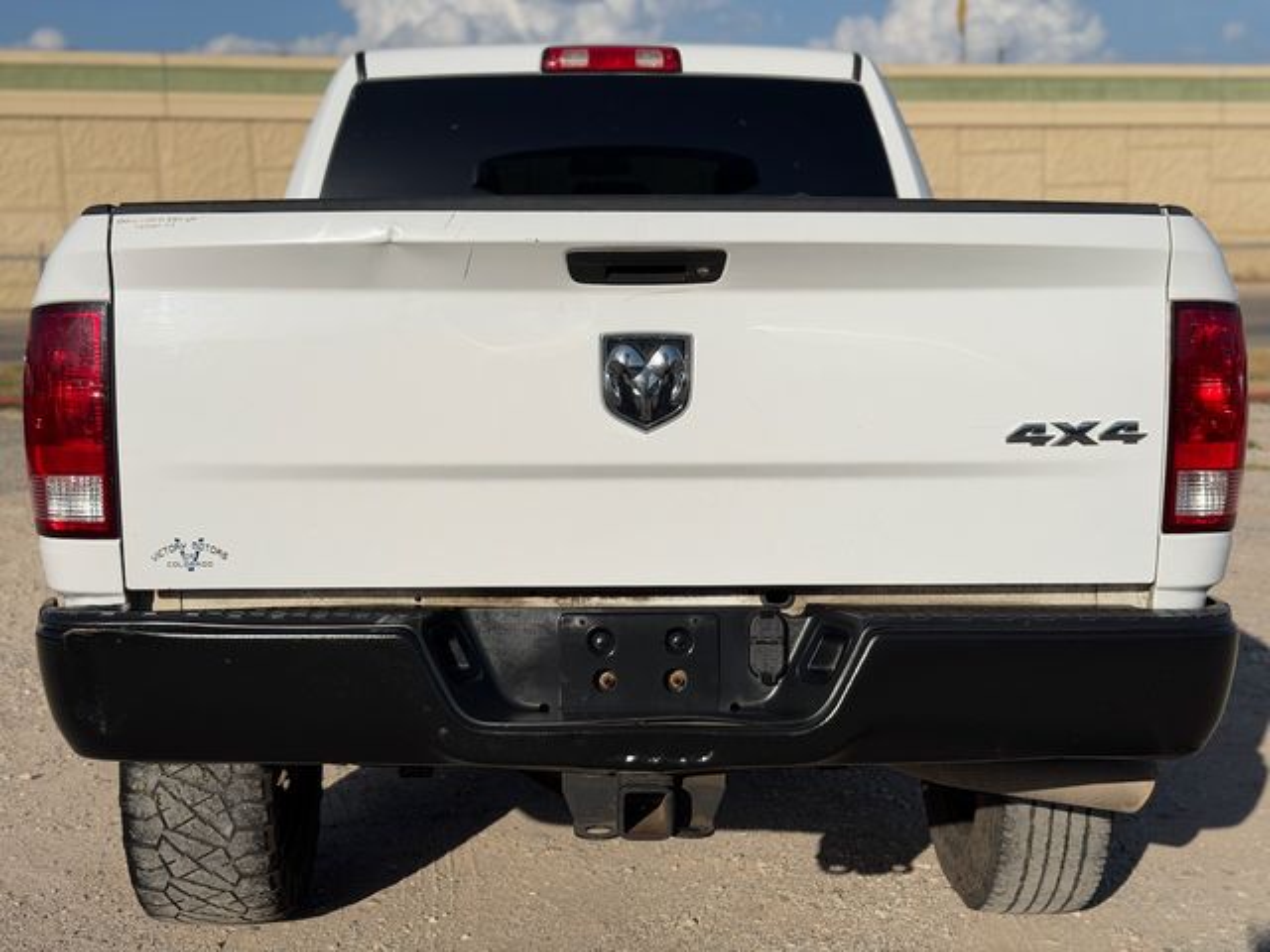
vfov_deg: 30.3
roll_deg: +1.4
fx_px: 1761
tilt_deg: -8.8
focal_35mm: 48
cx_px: 635
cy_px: 476
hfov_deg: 39.7
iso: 64
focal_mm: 6.76
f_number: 1.78
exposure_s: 1/16129
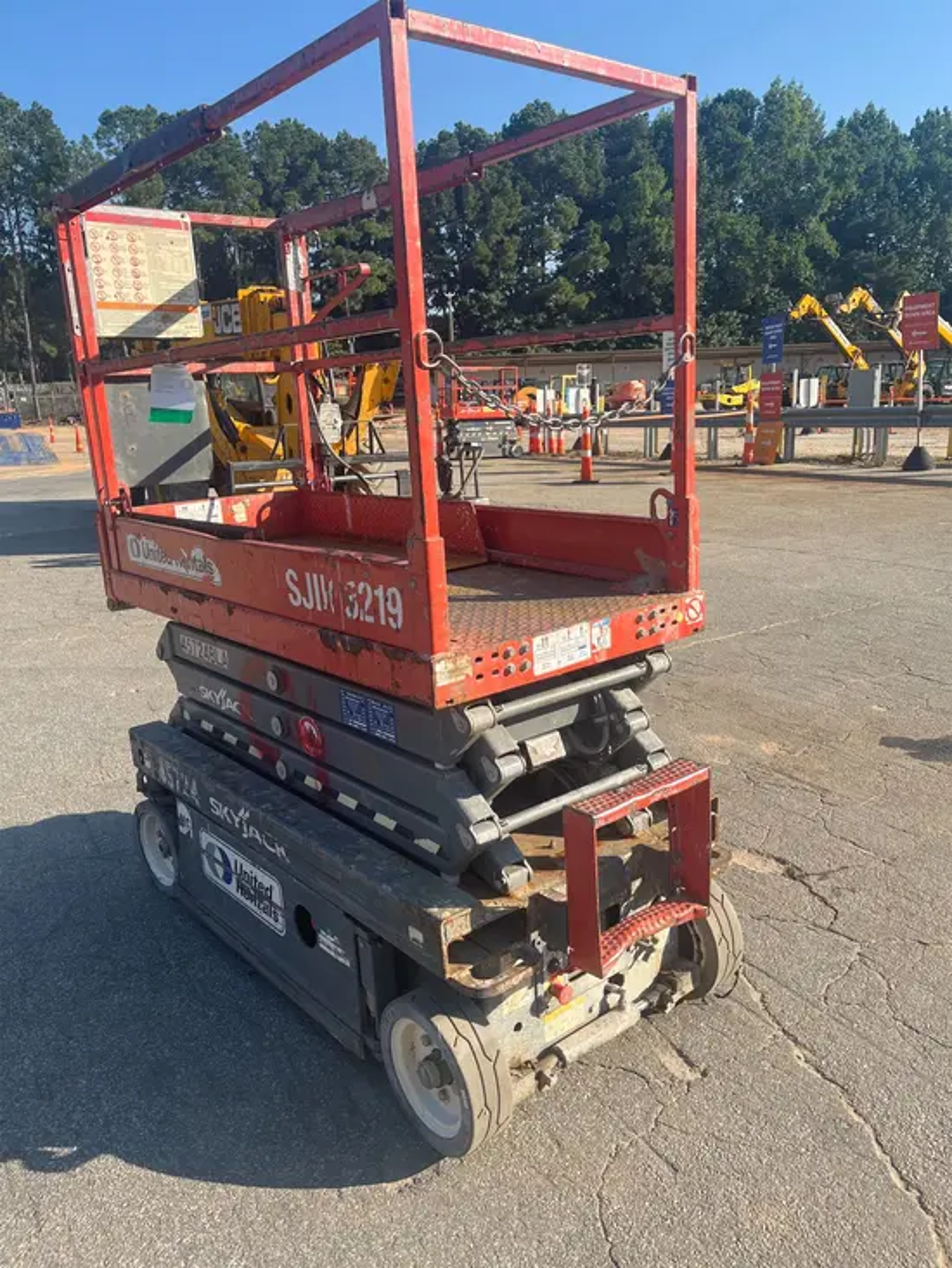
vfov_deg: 67.3
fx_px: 953
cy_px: 634
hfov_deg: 53.1
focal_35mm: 26
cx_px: 476
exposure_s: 1/1721
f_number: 1.6
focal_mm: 5.1
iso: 50
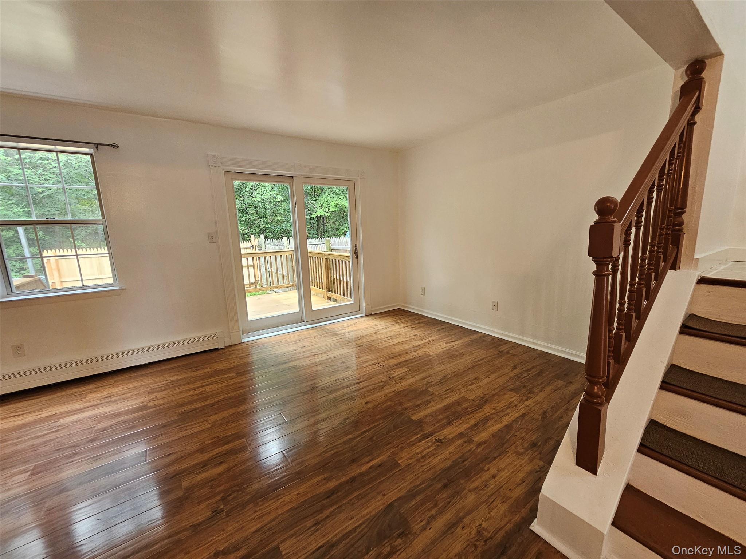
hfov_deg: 106.2
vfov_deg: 89.9
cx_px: 373
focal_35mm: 13
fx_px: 280
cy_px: 280
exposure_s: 1/60
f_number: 2.2
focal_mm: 2.2
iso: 250
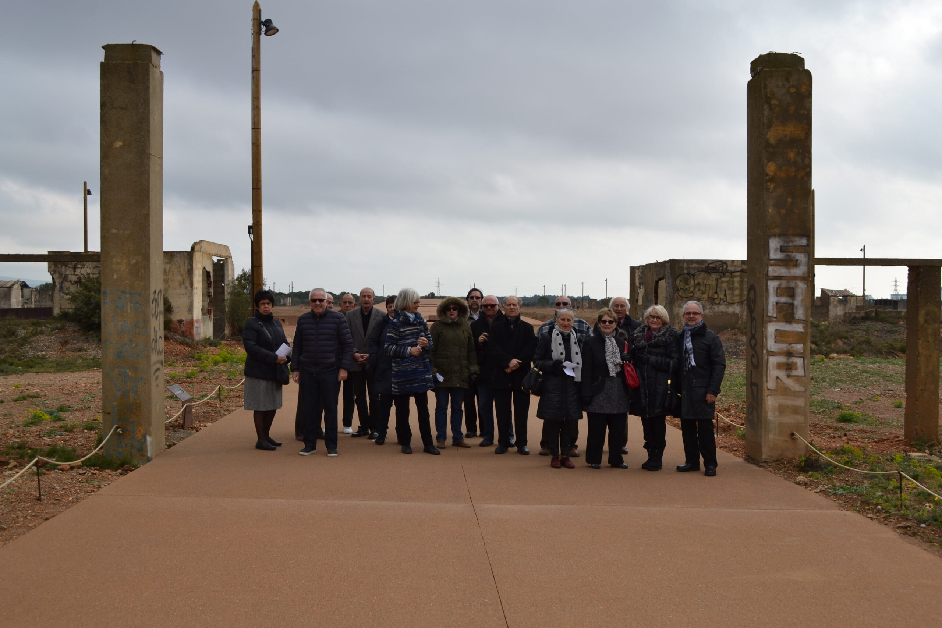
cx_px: 471
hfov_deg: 53.1
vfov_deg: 36.9
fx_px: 942
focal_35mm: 36
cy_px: 314
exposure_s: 1/200
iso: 100
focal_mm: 24
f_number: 7.1
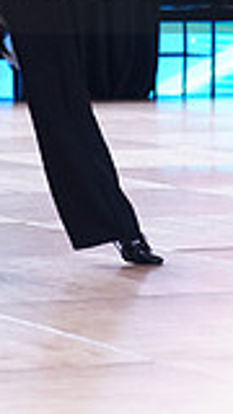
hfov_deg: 4.6
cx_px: 263
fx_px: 2922
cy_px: -52
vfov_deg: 8.0
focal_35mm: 266
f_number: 2.8
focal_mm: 70
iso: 1600
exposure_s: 1/500
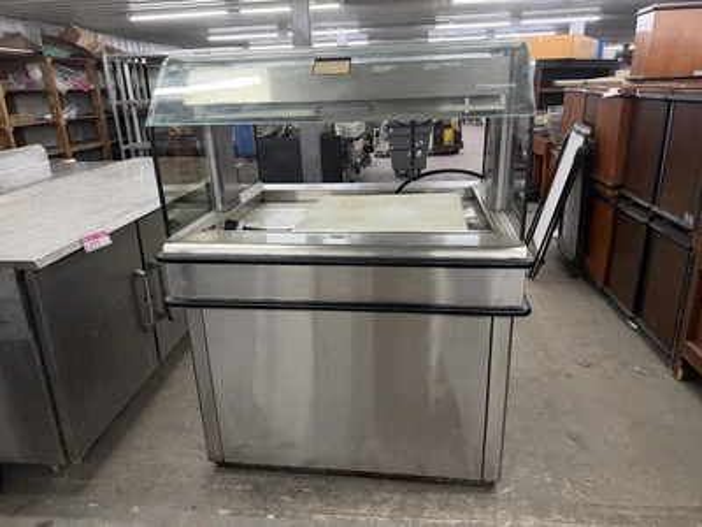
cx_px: 351
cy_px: 264
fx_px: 487
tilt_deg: -17.9
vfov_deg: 56.8
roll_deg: +2.8
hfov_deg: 71.6
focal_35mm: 24
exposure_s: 1/120
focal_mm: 6.76
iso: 400
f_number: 1.78
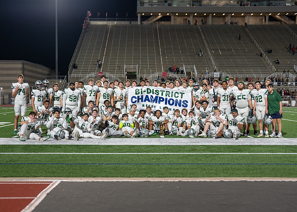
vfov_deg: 25.6
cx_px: 139
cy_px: 110
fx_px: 466
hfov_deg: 35.4
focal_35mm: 55
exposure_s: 1/640
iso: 500
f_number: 1.8
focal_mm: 50
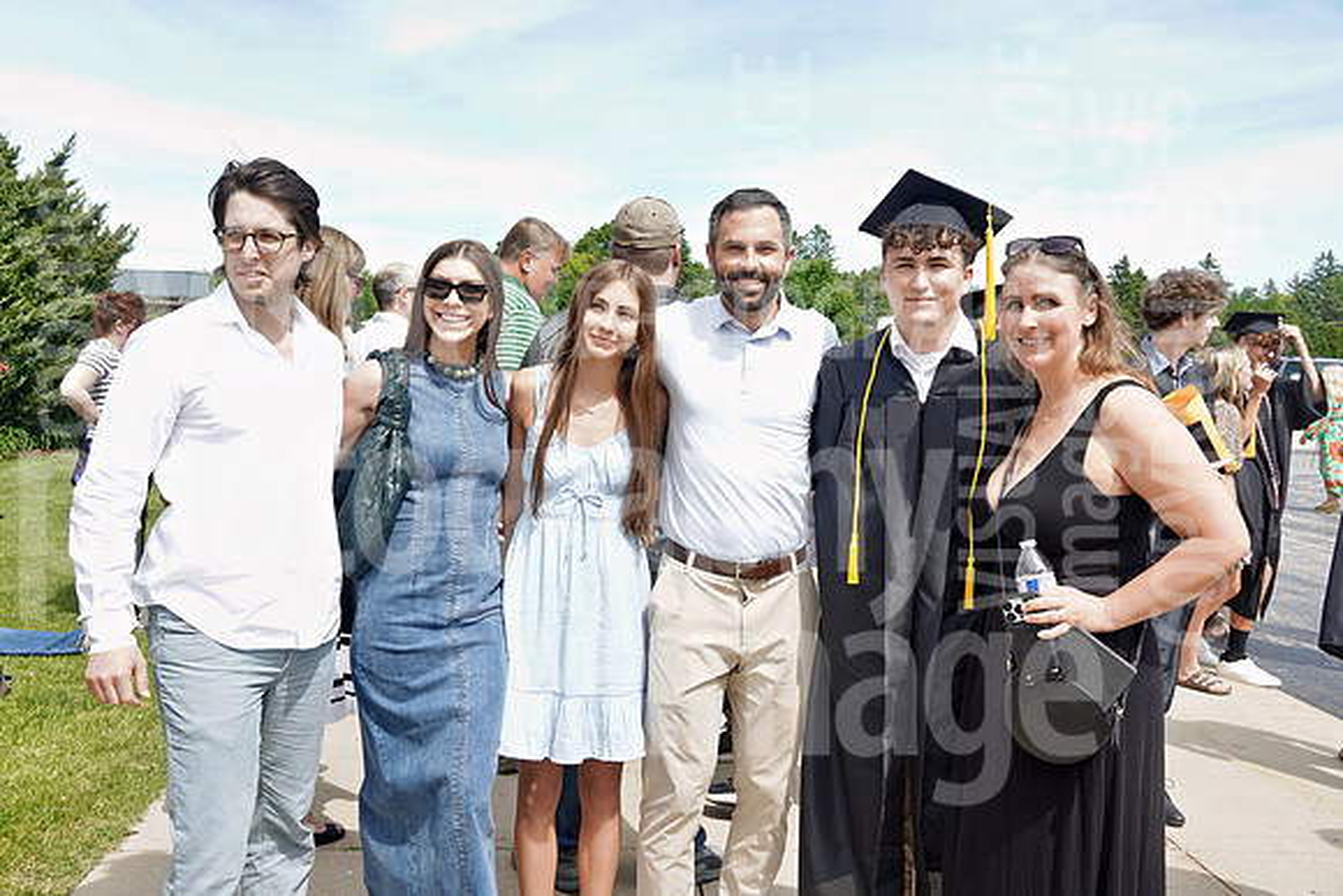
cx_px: 672
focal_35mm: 34
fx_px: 1287
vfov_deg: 38.4
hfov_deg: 55.1
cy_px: 448
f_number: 8
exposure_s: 1/100
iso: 160
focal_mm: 23
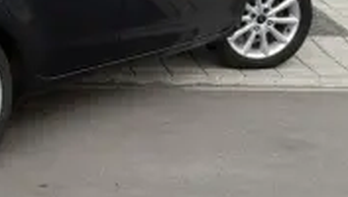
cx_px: -28
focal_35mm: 118
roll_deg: -0.4
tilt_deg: -10.8
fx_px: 1090
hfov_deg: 17.6
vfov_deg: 10.2
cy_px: -18
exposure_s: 1/3096
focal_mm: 6.76
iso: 80
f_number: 1.78
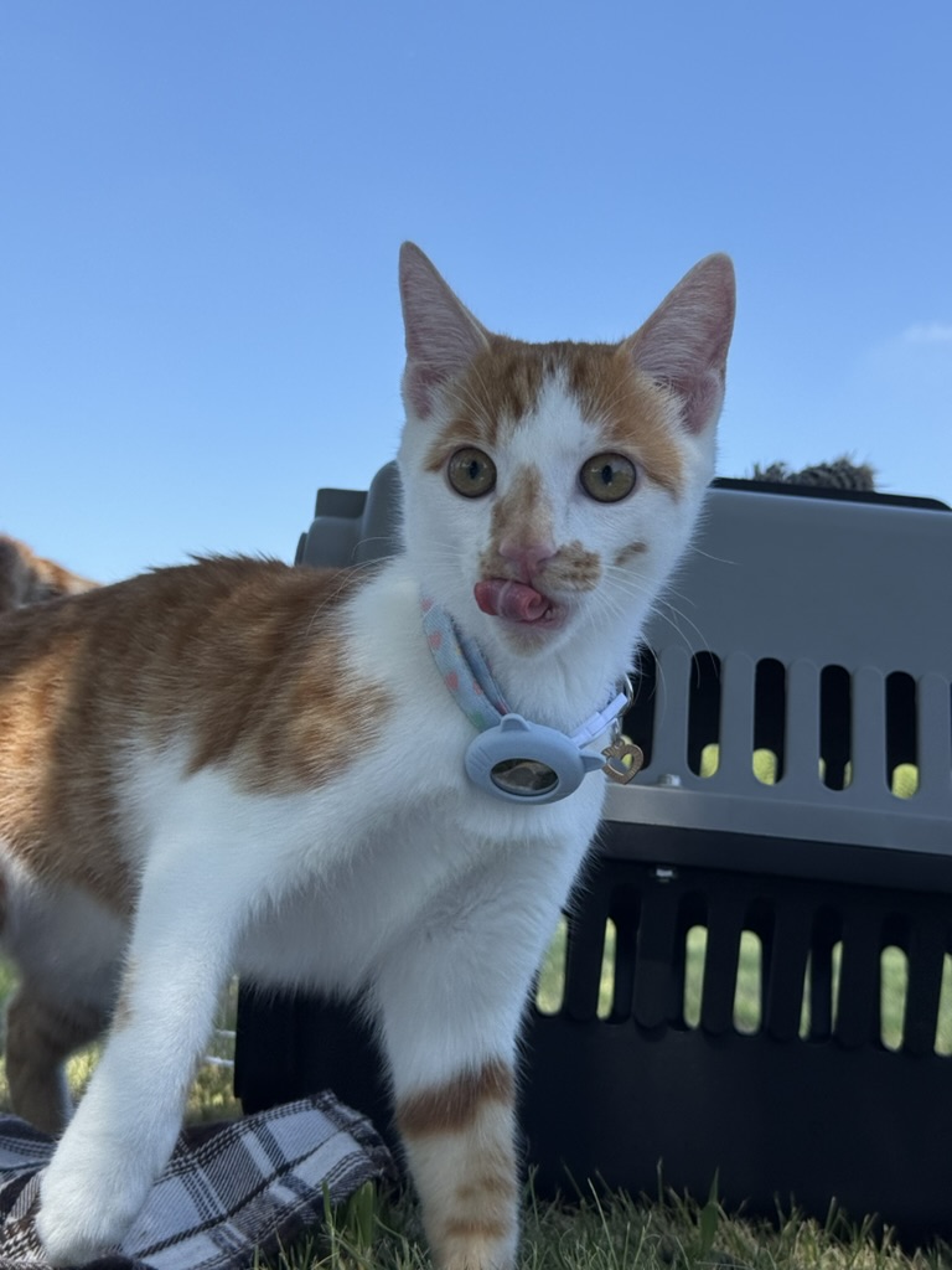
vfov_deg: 39.7
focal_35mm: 48
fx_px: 1760
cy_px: 635
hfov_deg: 30.3
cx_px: 476
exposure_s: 1/2494
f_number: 1.78
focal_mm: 6.76
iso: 80
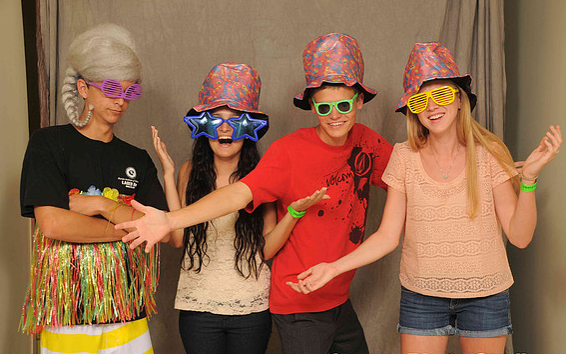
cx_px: 285
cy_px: 188
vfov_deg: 25.8
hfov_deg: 40.3
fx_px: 771
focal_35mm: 50
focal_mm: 32
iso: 200
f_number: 6.3
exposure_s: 1/125
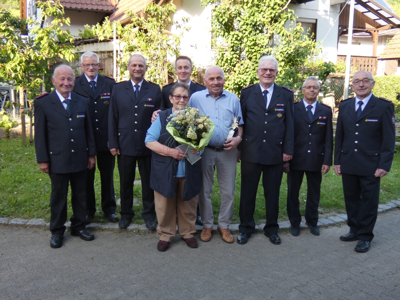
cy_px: 150
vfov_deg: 40.7
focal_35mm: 35
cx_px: 200
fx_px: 404
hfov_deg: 52.6
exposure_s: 1/100
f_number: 3.4
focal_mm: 6.2
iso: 80
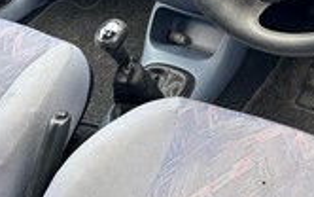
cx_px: 263
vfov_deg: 21.5
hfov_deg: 33.8
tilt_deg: -27.3
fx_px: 497
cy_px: -4
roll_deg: +1.0
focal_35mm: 58
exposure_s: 1/145
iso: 32
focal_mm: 5.7
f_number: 1.5
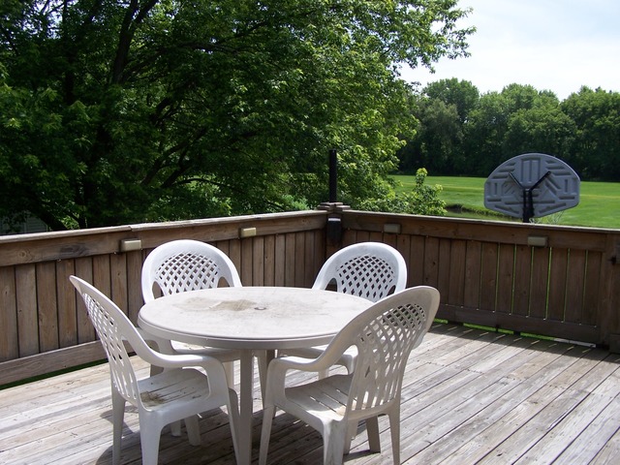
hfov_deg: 49.0
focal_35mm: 38
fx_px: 681
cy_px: 232
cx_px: 310
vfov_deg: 37.7
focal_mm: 6.3
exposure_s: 1/640
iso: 80
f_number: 4
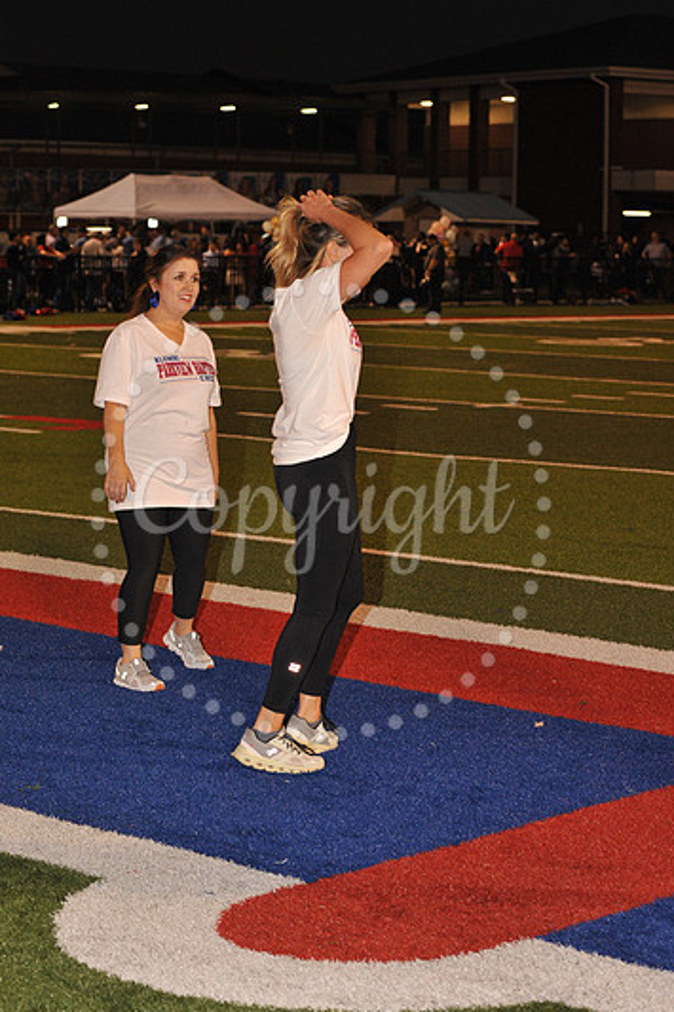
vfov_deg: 23.4
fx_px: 2445
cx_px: 321
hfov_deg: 15.7
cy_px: 509
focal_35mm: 87
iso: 1600
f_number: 7.1
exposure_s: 1/160
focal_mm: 80
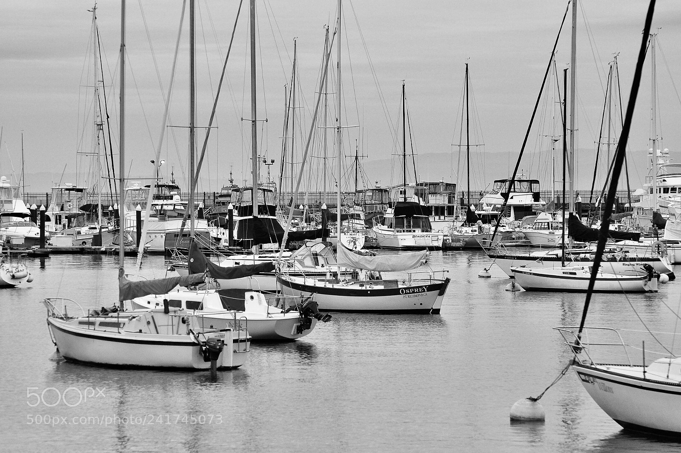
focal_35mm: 174
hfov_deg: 11.8
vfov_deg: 7.9
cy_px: 226
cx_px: 340
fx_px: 3288
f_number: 5
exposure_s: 1/100
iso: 800
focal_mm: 116
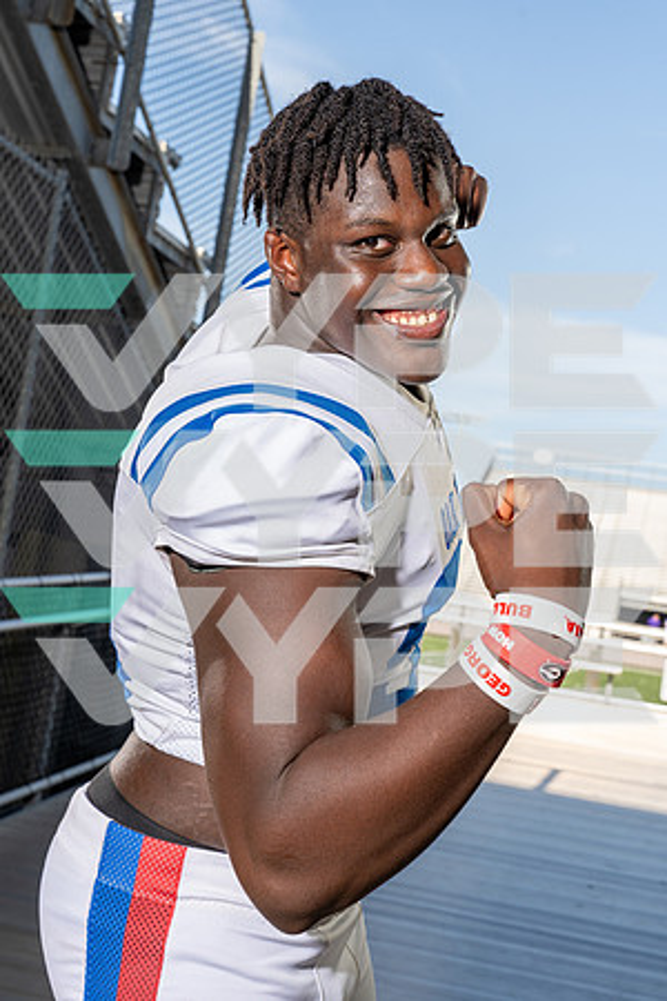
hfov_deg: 26.0
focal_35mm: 52
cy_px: 500
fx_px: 1445
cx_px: 334
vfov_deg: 38.2
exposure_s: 1/250
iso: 160
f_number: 8
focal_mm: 52
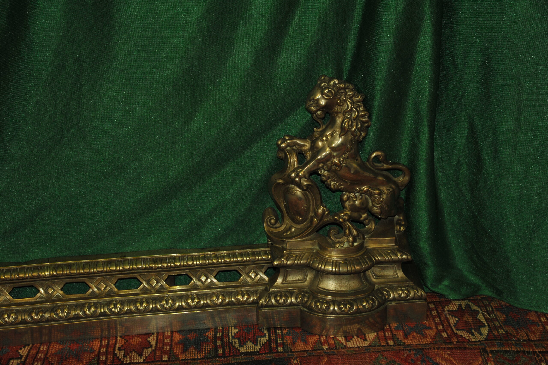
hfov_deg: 28.9
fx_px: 1065
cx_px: 274
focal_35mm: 70
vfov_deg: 19.4
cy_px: 182
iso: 1250
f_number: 11
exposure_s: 1/60
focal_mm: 70
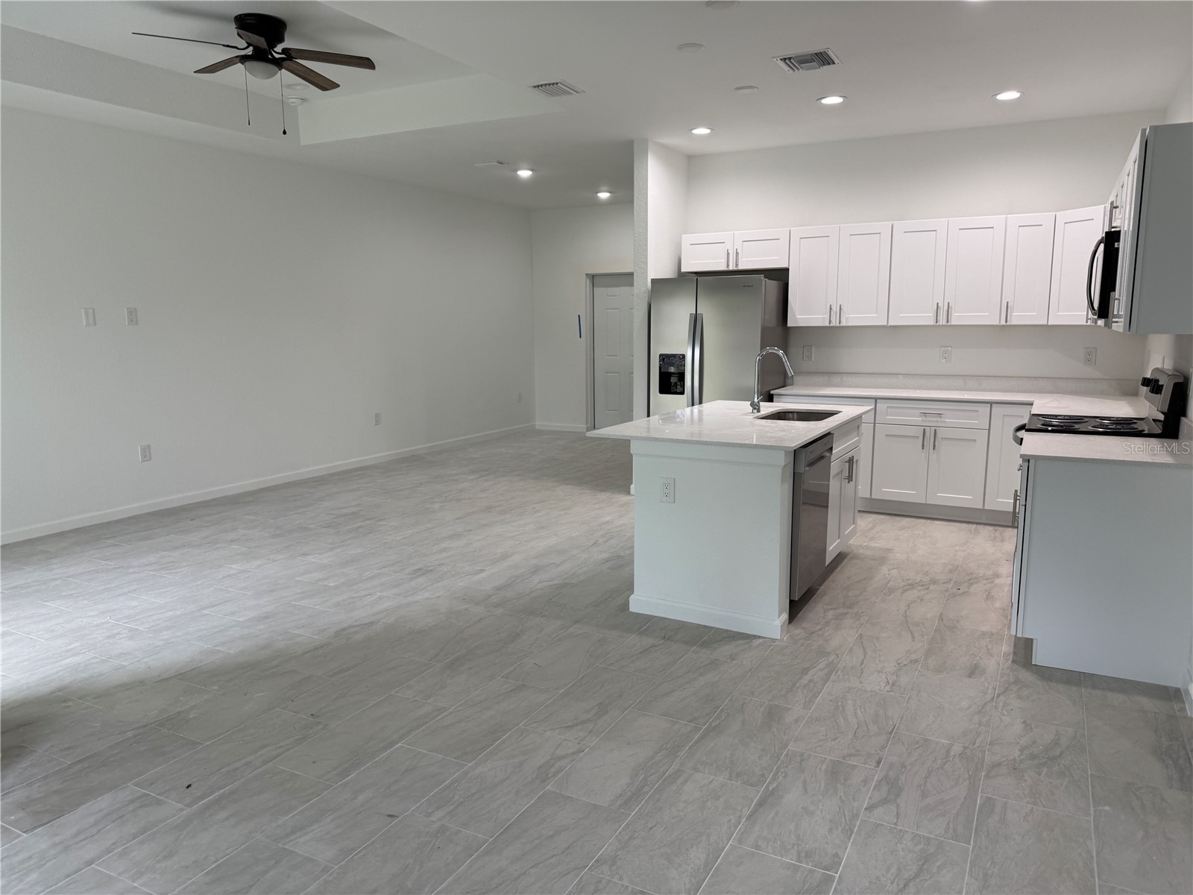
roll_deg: +0.2
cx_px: 596
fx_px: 827
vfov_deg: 56.8
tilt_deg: -5.7
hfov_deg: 71.6
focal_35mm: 24
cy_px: 448
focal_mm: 6.76
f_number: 1.78
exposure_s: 1/120
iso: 80
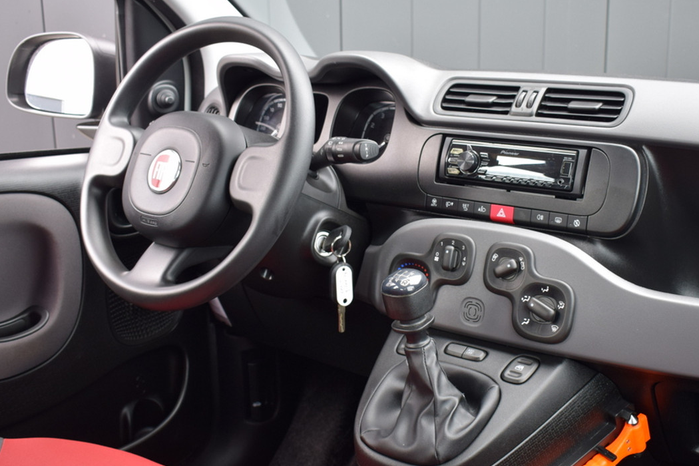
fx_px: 854
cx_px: 389
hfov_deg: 44.4
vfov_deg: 30.5
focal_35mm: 44
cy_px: 234
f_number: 5
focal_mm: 22
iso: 400
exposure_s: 1/100
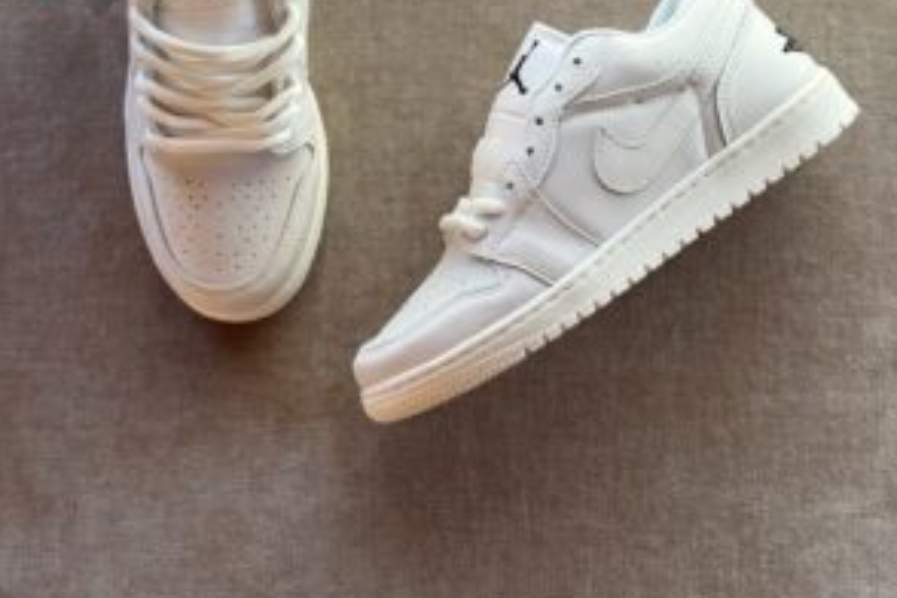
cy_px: 201
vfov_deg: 20.0
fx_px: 1694
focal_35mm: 68
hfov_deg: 29.7
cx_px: 445
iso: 64
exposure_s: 1/121
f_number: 1.78
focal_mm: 6.76
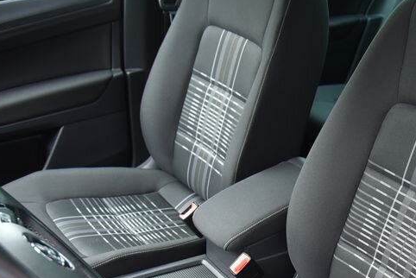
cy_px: 279
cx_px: 375
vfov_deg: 25.2
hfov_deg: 36.4
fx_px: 590
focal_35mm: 51
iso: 500
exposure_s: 1/25
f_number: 4
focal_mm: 24
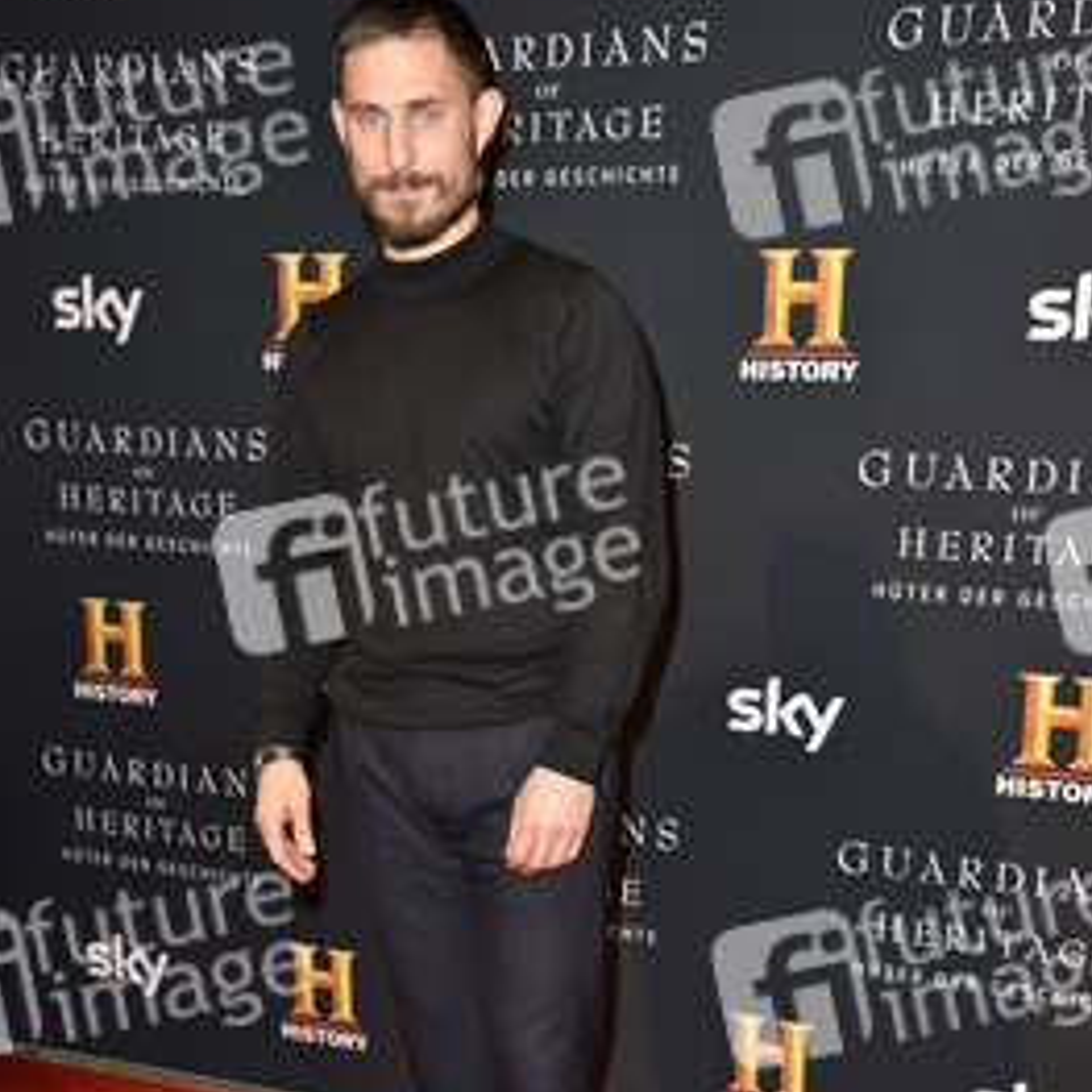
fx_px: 1749
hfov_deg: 34.7
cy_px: 764
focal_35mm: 49
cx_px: 548
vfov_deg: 34.2
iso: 640
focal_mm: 38
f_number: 5.6
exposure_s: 1/125
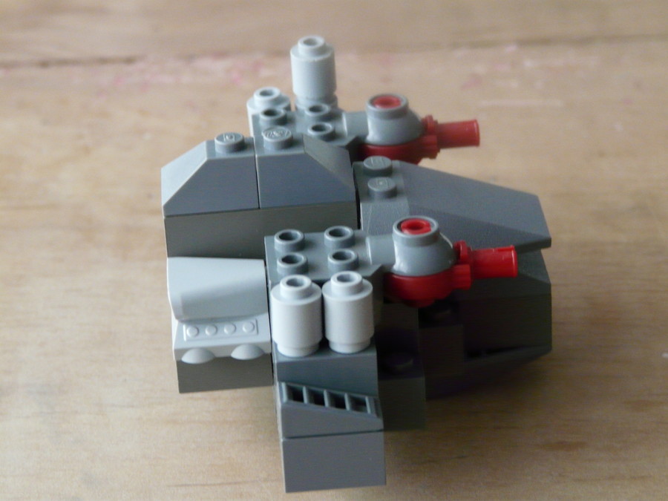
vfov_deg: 11.8
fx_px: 2431
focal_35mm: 126
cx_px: 334
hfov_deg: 15.6
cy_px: 250
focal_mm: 20.6
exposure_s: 1/10
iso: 400
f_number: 3.6
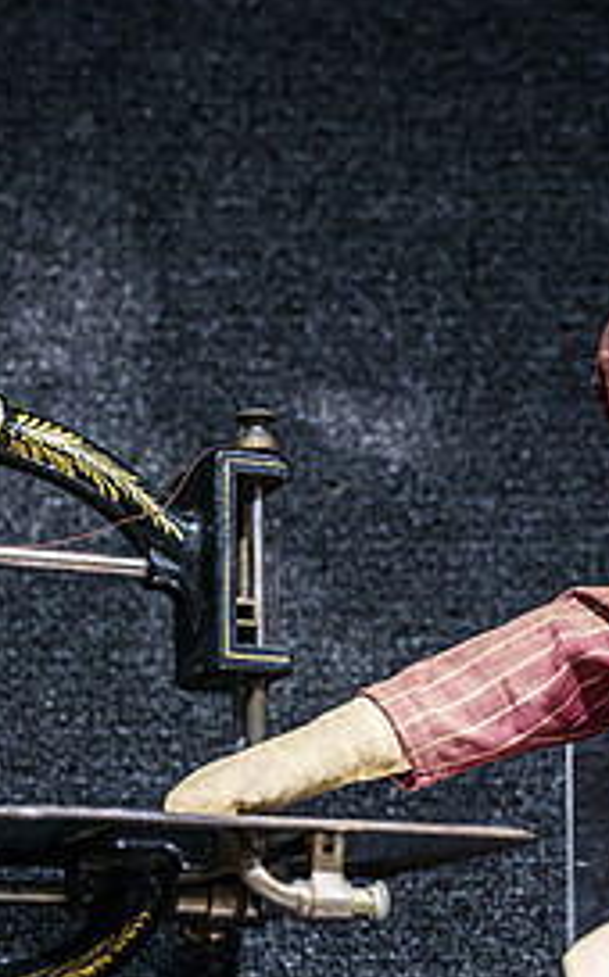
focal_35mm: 86
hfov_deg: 15.1
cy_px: 699
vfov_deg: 23.9
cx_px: 215
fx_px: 2290
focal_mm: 38.7
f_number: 2.8
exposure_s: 1/400
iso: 3200
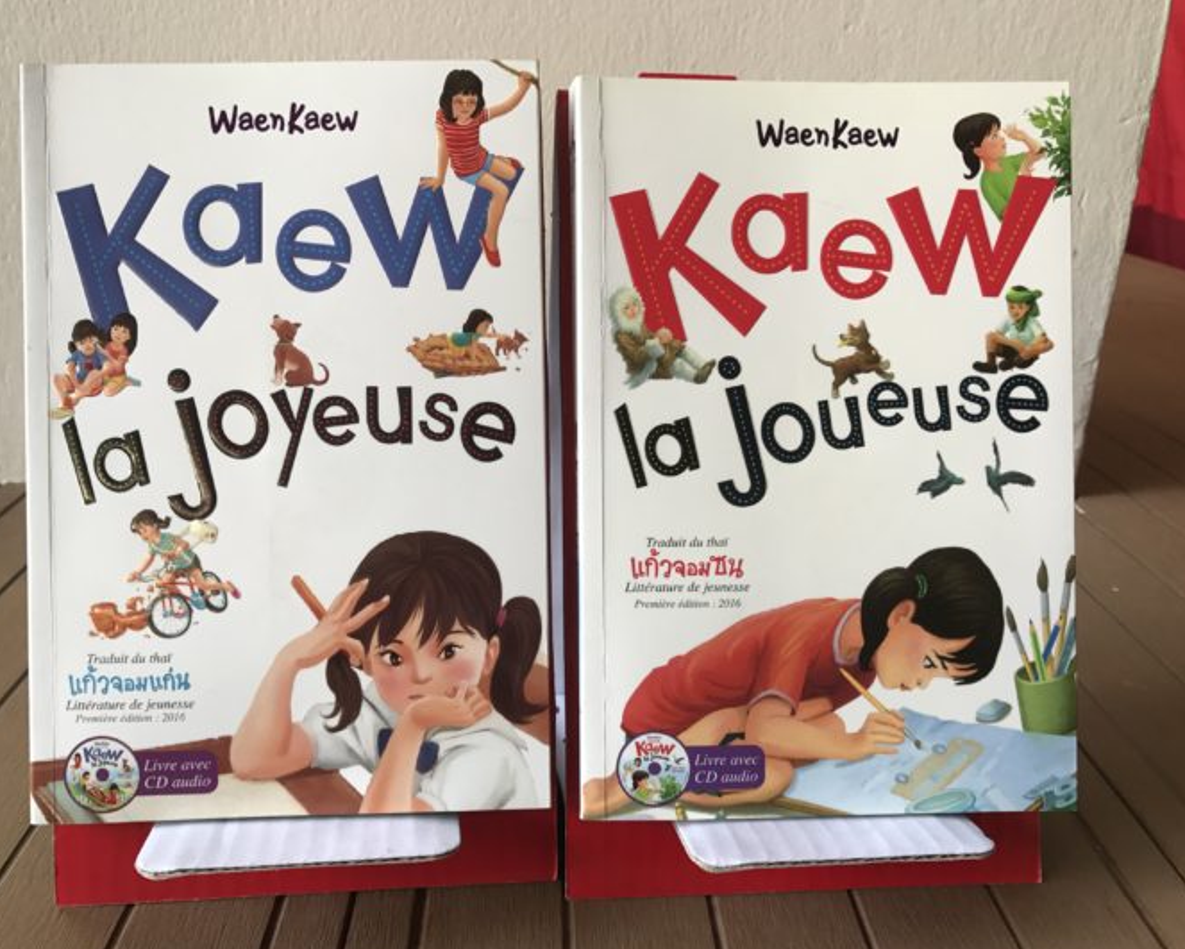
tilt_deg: -20.9
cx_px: 554
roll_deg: -1.2
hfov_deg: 58.7
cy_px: 484
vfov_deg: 48.5
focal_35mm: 30
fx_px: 1053
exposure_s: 1/50
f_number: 1.8
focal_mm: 3.99
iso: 32
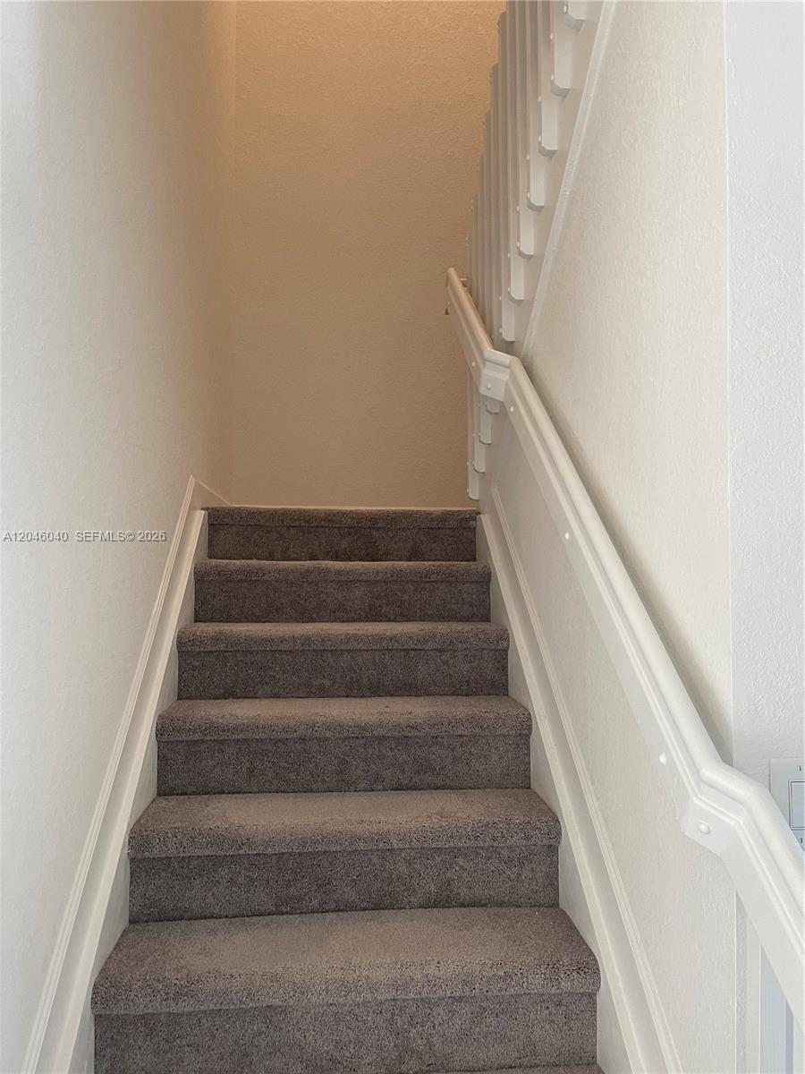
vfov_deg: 67.3
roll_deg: -0.1
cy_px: 537
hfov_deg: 53.1
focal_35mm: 26
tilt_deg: +4.2
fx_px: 806
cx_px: 402
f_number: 1.6
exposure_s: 1/60
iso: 100
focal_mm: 5.1
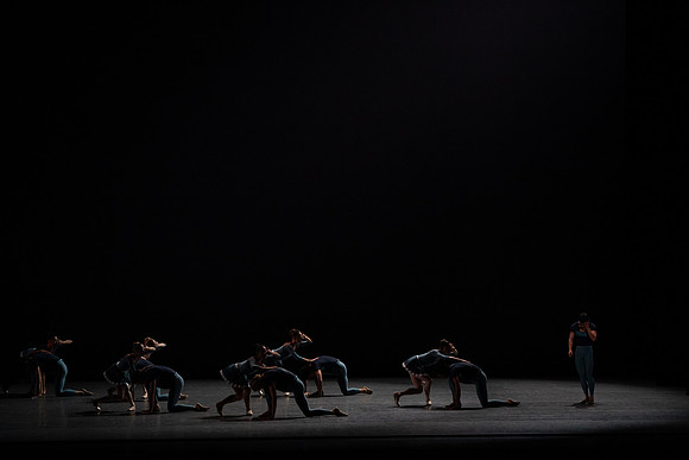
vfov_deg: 11.6
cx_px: 344
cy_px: 230
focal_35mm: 118
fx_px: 2259
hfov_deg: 17.3
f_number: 5.6
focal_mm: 118
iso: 5000
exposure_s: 1/400
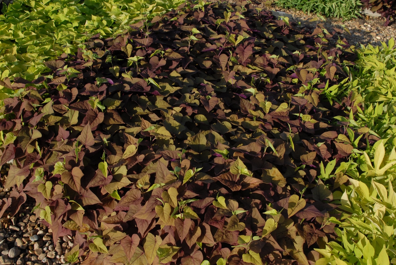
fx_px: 462
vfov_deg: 32.0
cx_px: 198
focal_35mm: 42
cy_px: 132
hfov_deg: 46.4
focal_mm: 28
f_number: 10
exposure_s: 1/350
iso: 400
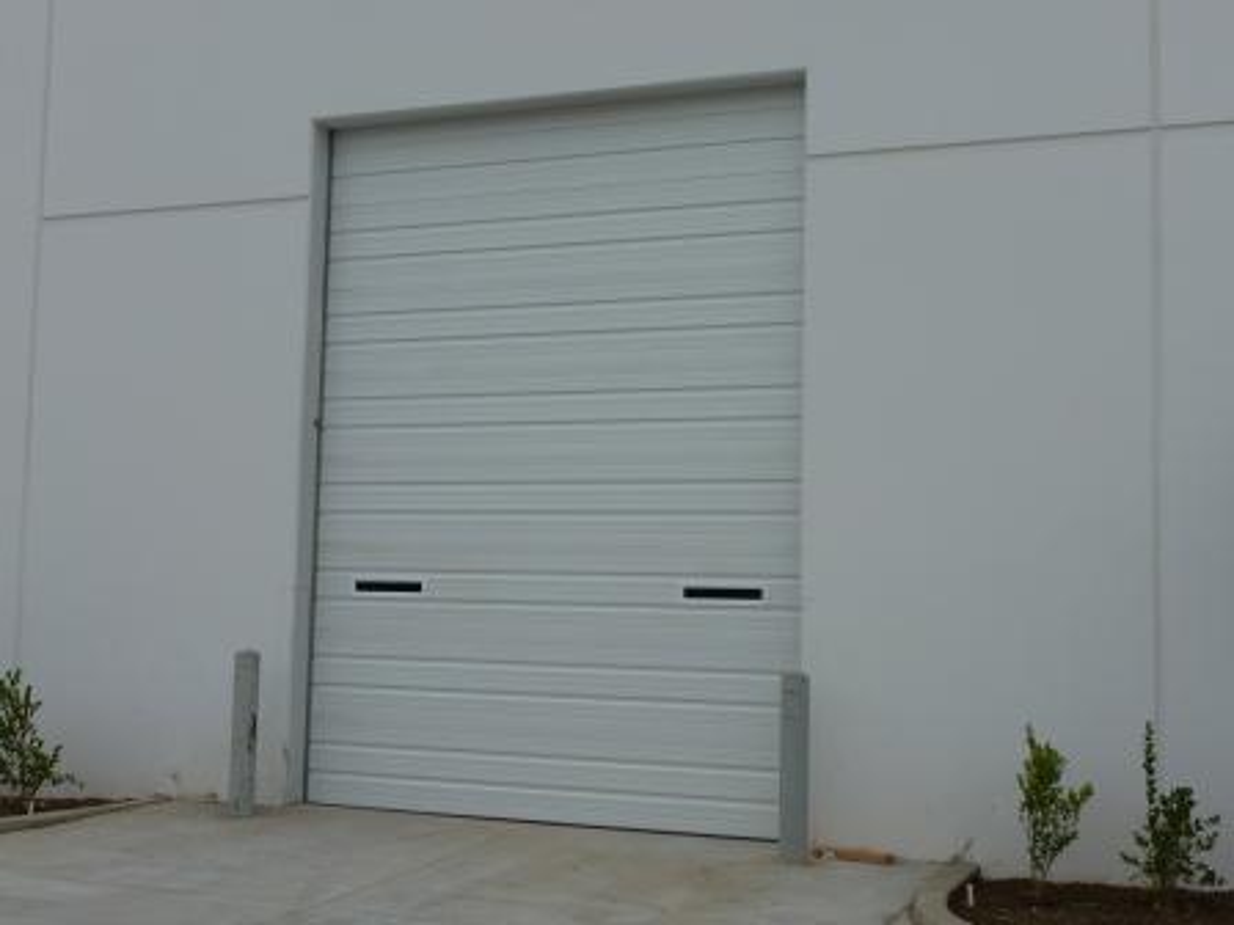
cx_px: 617
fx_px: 1604
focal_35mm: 45
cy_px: 462
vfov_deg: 32.2
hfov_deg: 42.1
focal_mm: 8
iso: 100
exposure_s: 1/500
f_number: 5
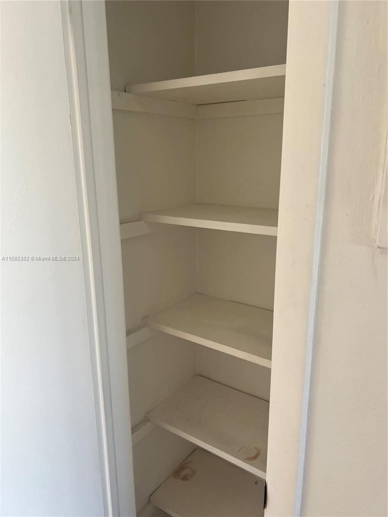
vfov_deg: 67.3
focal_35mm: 26
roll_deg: +0.7
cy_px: 258
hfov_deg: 53.1
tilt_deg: -13.3
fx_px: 389
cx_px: 194
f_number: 1.5
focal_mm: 5.7
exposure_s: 1/121
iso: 80
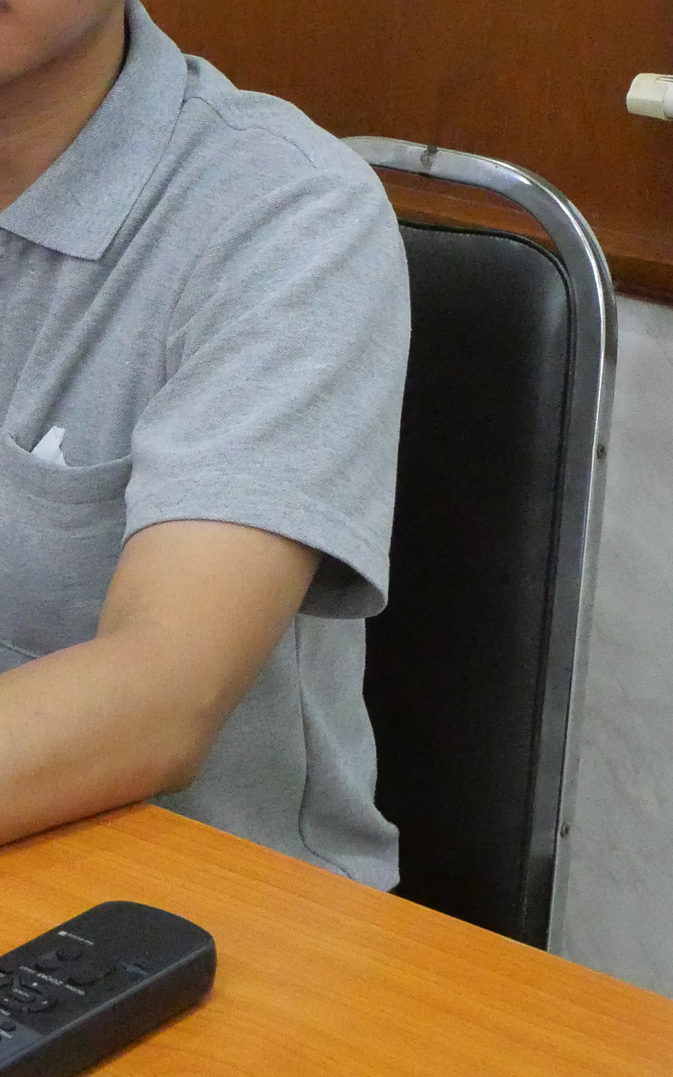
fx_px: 2876
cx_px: -174
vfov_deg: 21.1
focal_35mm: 98
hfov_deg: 12.9
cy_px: 370
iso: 6400
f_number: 5.6
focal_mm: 17
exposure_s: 1/125
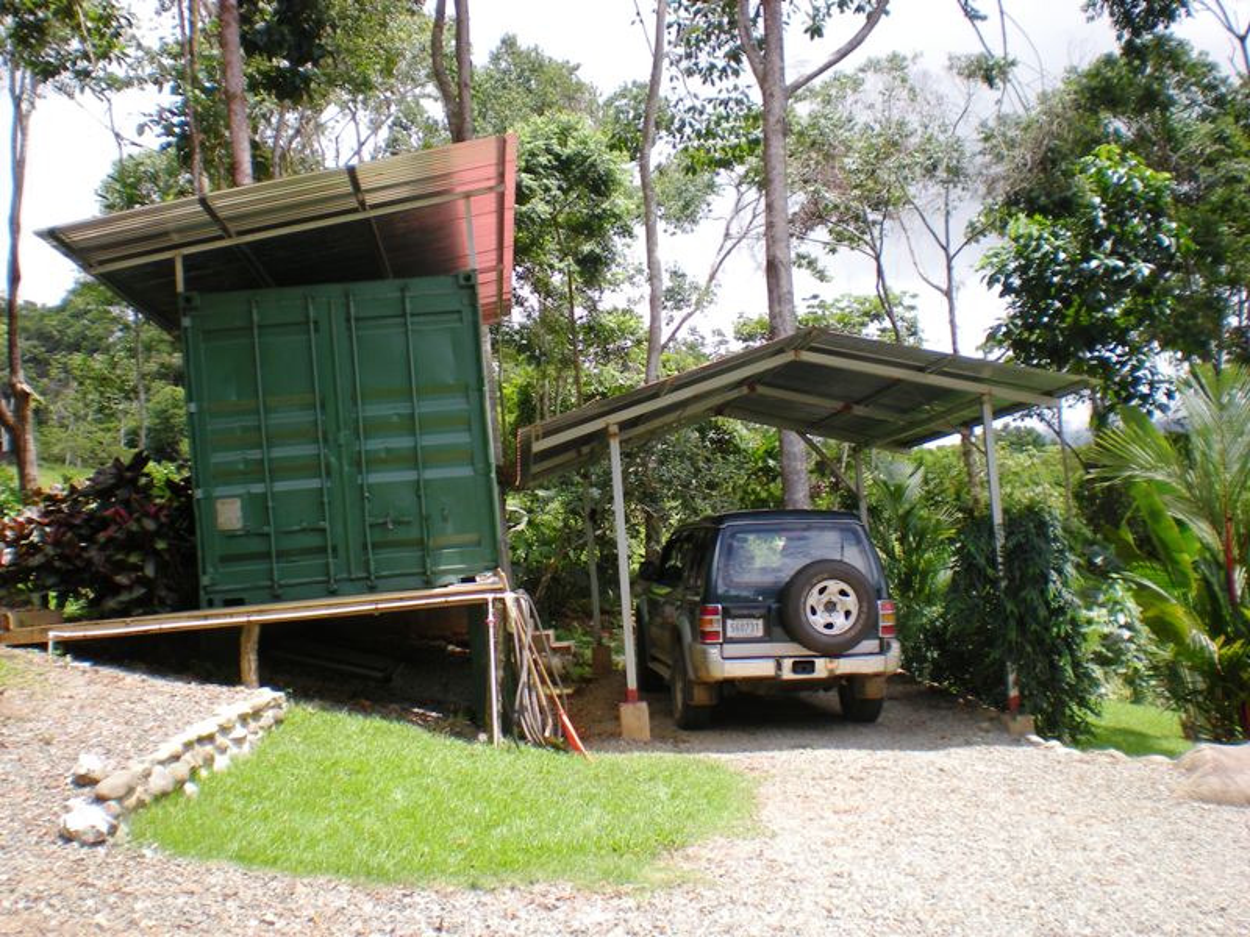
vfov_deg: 37.7
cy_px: 468
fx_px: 1372
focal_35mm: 38
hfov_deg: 49.0
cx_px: 625
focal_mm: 6.3
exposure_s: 1/164
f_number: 4.6
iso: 64
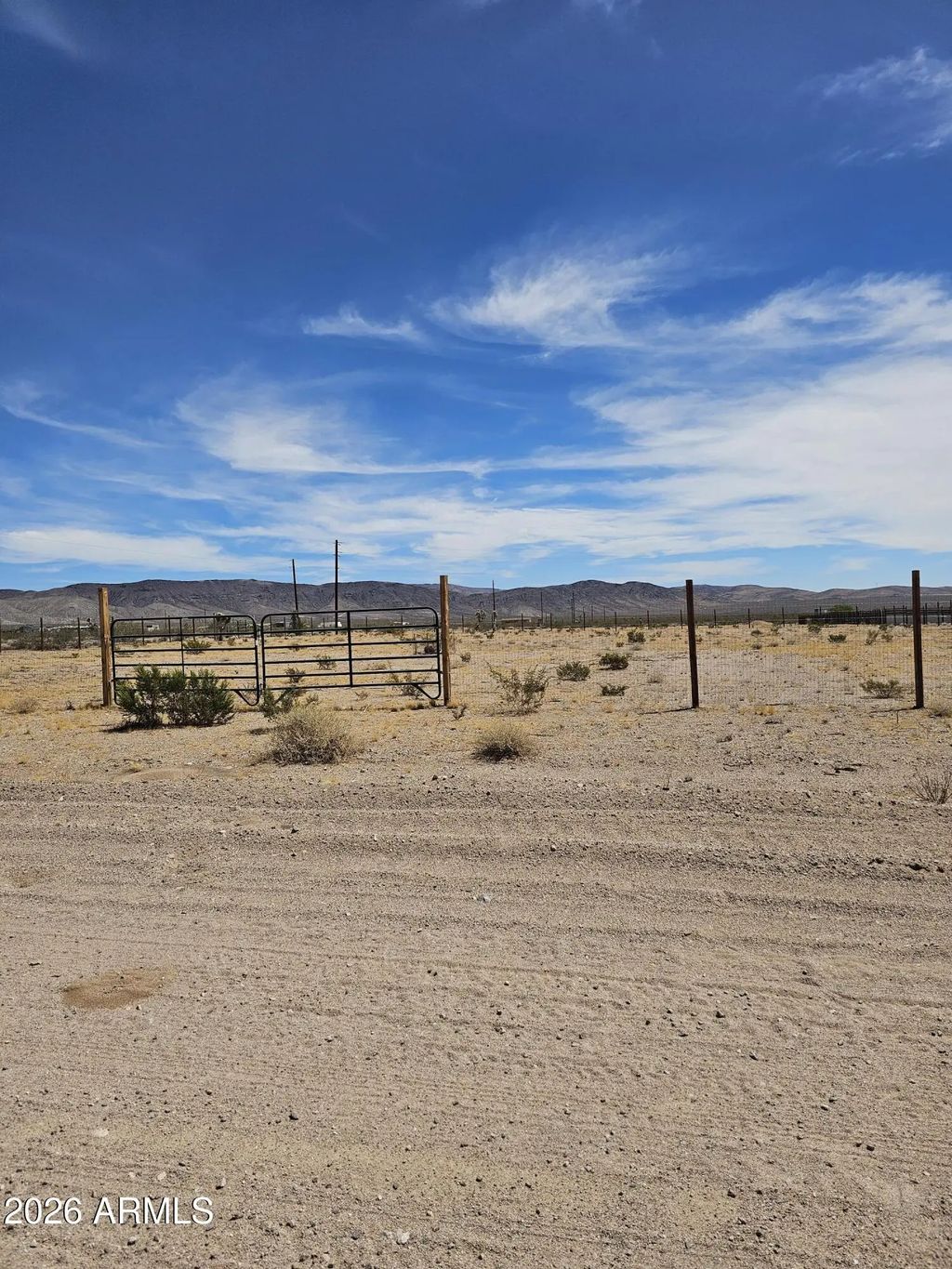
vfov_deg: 73.9
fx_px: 843
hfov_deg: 58.9
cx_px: 476
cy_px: 634
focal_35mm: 23
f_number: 1.7
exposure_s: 1/2163
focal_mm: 6.3
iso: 10
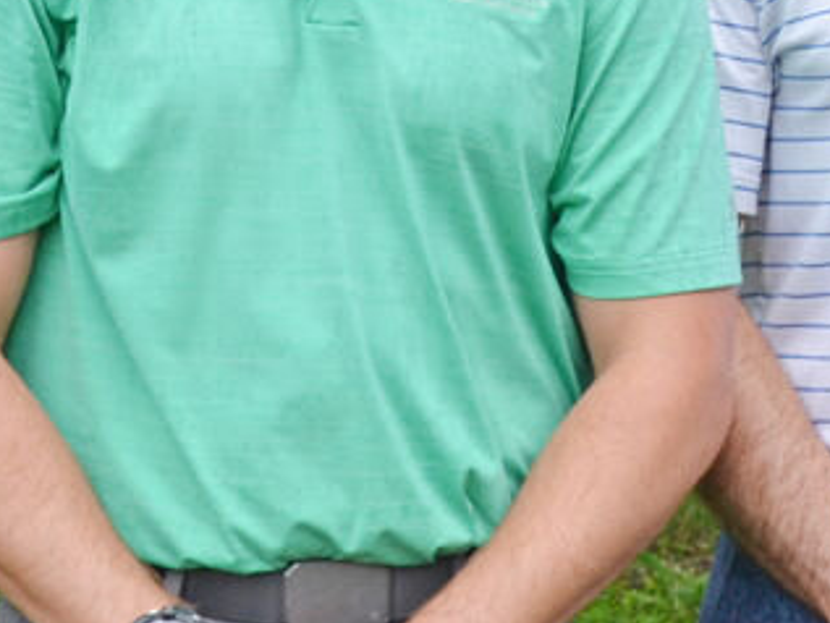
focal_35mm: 189
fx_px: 4533
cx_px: 615
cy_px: -67
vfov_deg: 7.8
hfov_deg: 10.4
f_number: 5.6
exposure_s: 1/125
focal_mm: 26
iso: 180
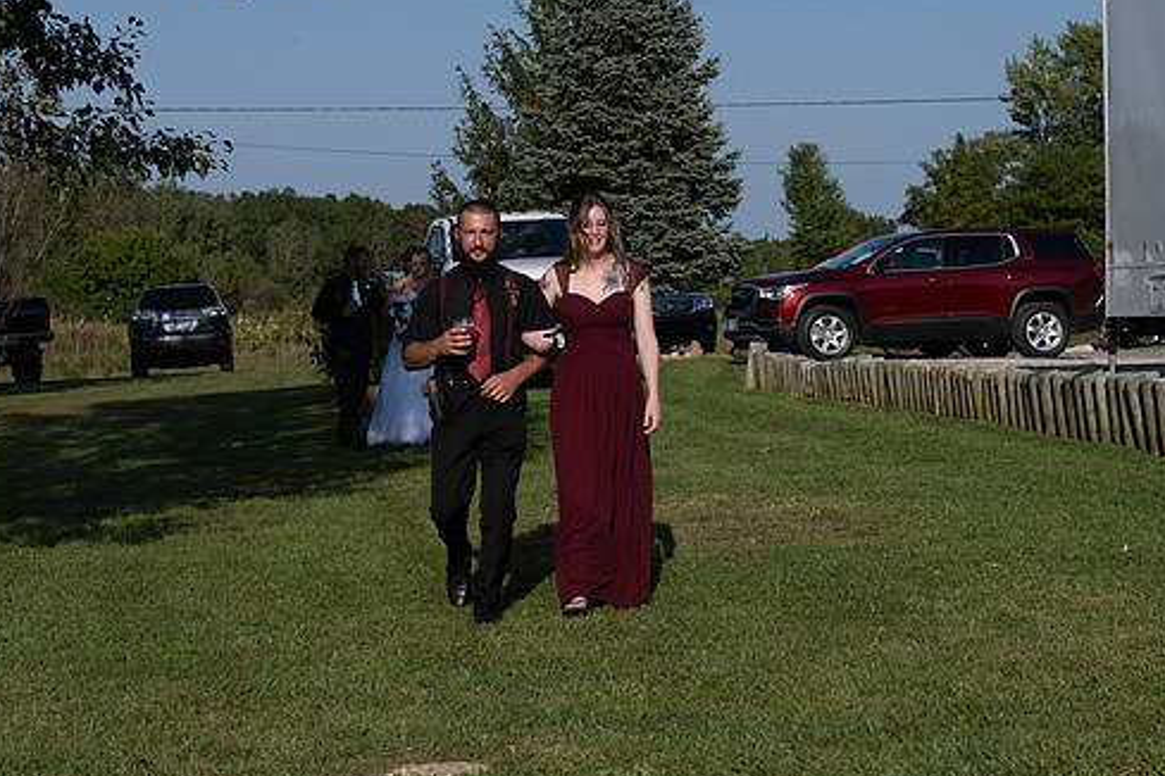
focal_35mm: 83
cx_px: 584
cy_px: 396
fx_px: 2686
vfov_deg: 16.5
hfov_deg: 24.5
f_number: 7.1
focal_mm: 70
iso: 250
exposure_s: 1/1250
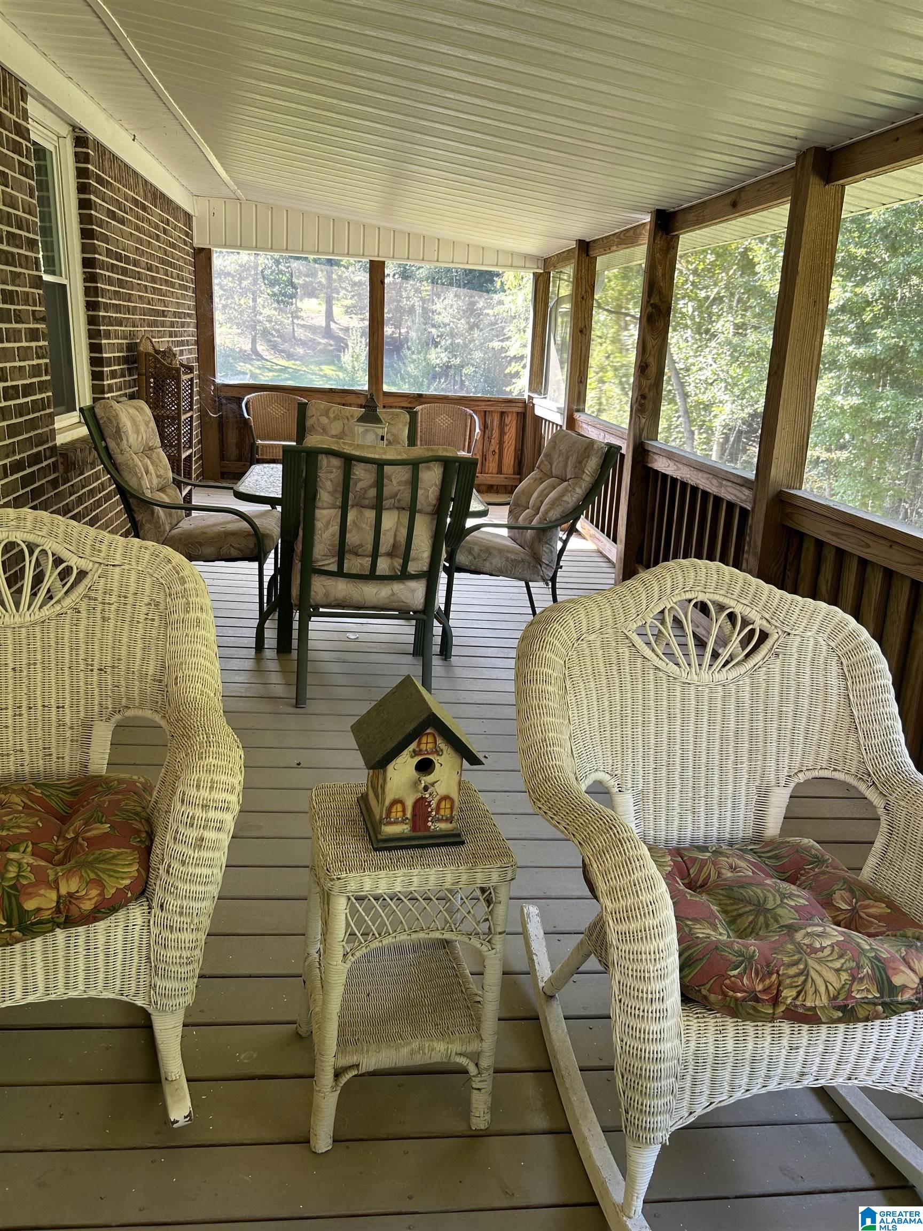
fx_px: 924
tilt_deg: -15.5
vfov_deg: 67.3
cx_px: 462
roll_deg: -3.4
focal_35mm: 26
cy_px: 616
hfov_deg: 53.1
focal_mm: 5.7
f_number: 1.5
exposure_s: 1/121
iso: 64
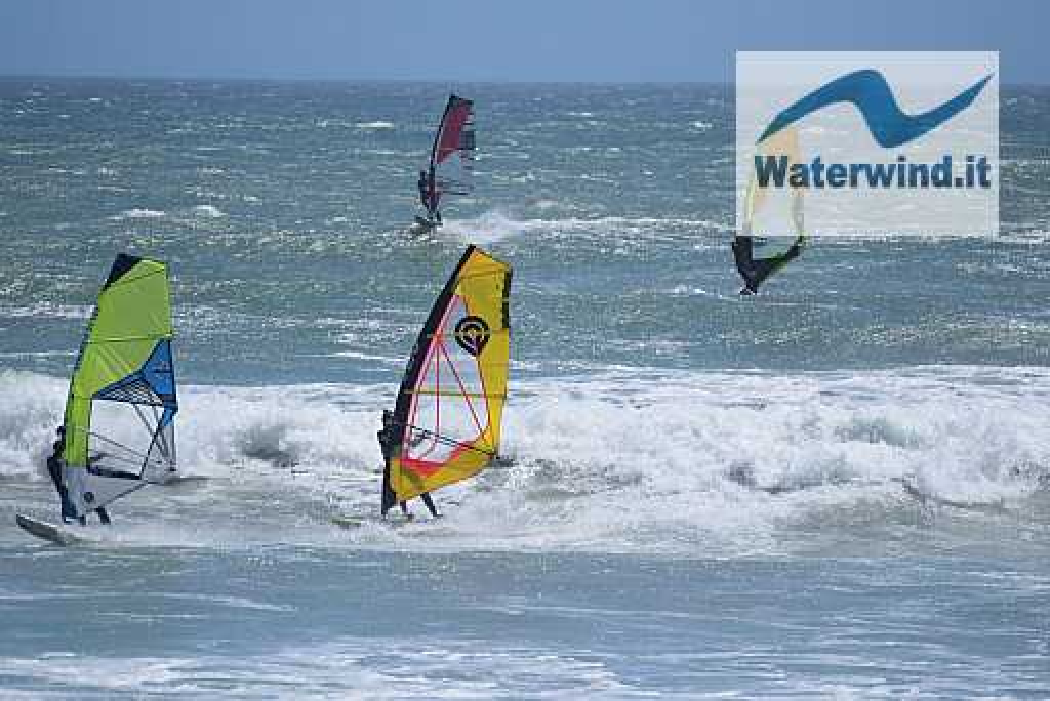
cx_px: 525
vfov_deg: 3.1
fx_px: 13132
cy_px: 350
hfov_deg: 4.6
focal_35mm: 450
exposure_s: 1/640
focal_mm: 300
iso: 200
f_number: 6.3
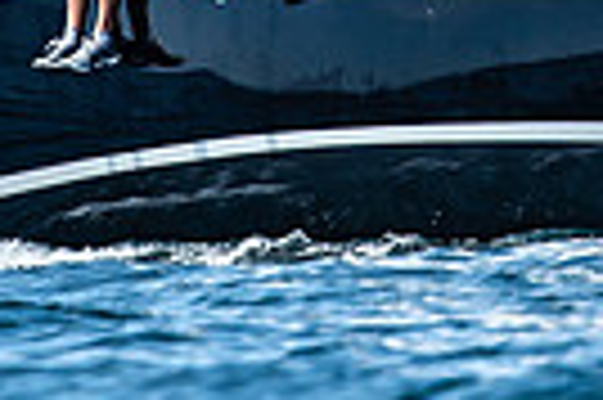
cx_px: 684
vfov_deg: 0.5
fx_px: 43497
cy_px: -270
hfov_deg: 0.8
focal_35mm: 2600
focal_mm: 600
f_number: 5
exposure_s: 1/2500
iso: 400
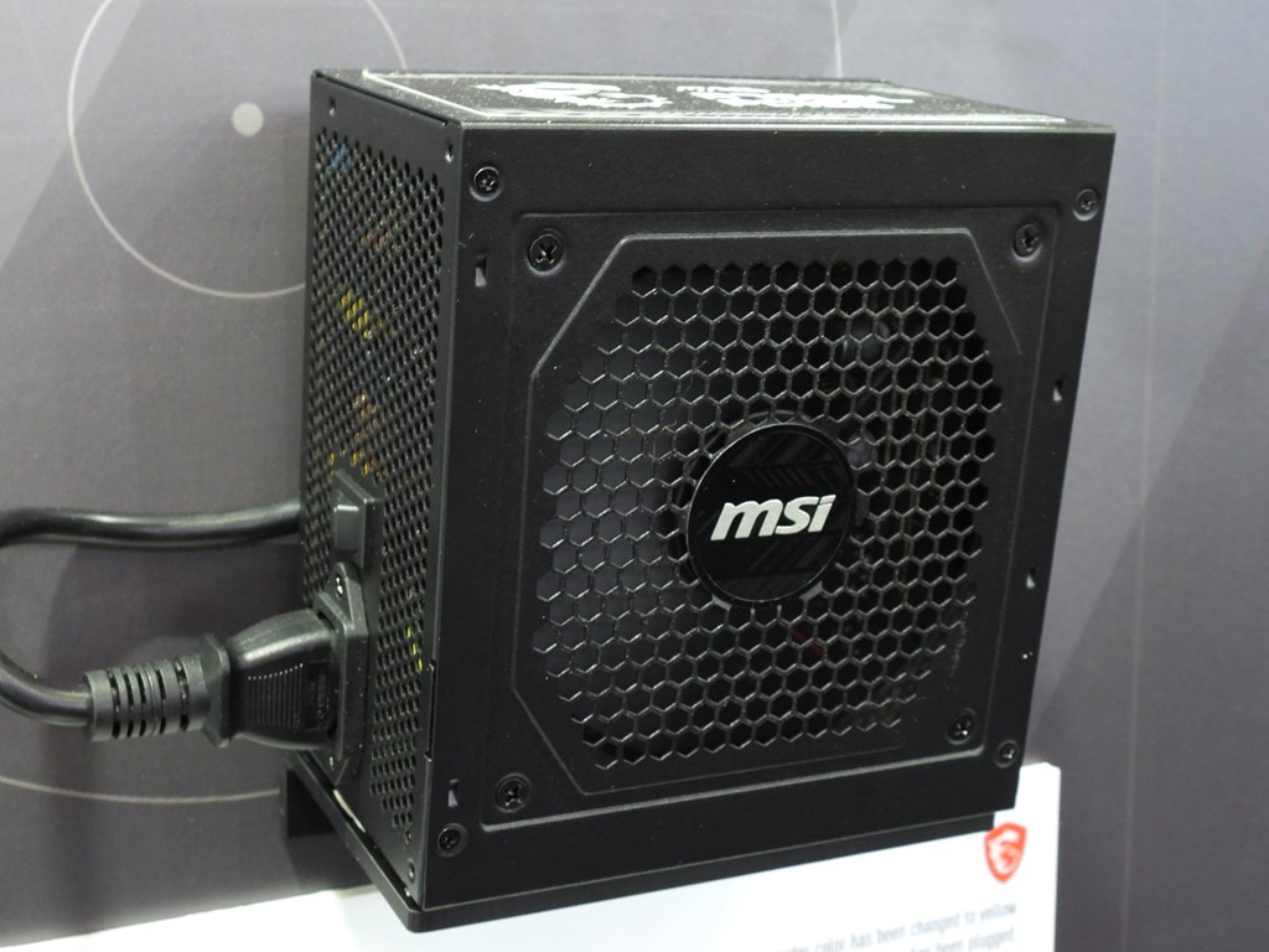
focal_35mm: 43
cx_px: 634
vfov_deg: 33.6
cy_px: 476
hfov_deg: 43.9
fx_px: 1576
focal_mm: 7.7
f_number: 3.2
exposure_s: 1/20
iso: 400
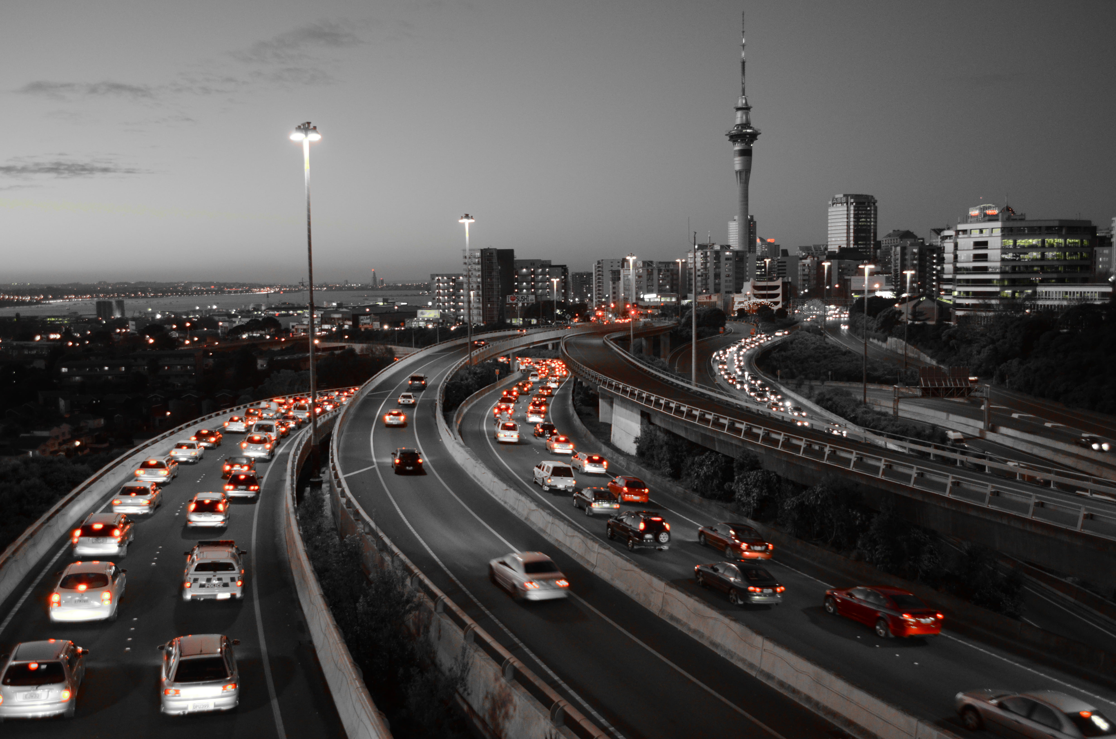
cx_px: 558
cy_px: 370
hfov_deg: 57.3
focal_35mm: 33
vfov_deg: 39.8
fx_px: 1021
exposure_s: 1/30
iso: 1250
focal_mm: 22
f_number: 3.8
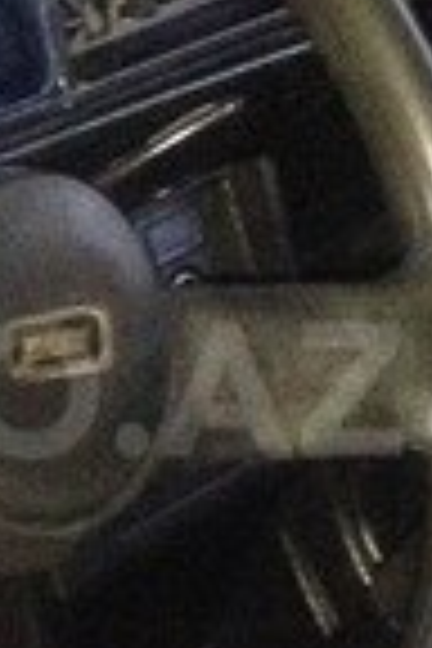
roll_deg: +0.7
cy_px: 389
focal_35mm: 157
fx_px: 2826
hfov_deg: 8.7
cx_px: -58
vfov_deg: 13.1
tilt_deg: -22.8
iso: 800
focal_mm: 4.12
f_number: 2.4
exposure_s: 1/16
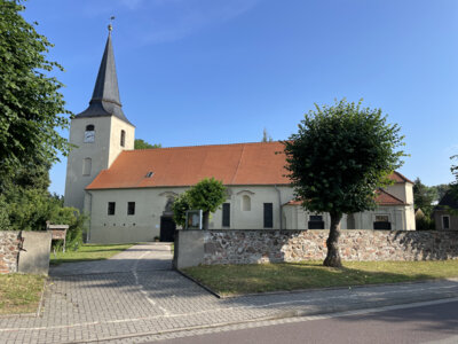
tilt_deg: +9.1
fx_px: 344
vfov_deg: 53.1
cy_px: 172
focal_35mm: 26
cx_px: 229
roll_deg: -0.1
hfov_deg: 67.3
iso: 32
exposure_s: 1/2092
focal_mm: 4.2
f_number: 1.6
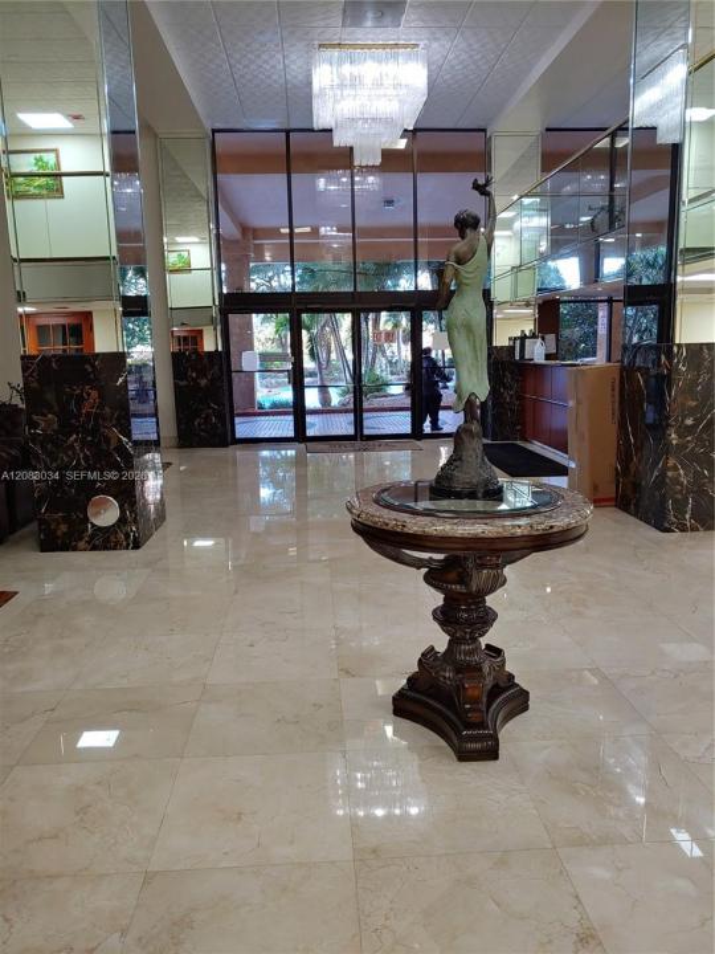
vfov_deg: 69.4
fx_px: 689
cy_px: 477
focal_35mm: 25
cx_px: 358
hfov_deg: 54.9
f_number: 1.5
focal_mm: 4.23
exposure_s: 1/60
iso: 50
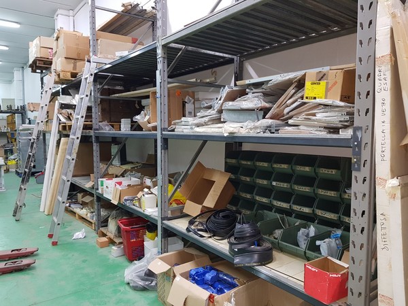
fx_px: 306
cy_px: 153
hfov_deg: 67.3
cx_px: 204
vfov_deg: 53.1
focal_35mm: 26
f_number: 1.7
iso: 125
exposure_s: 1/20
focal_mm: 4.2
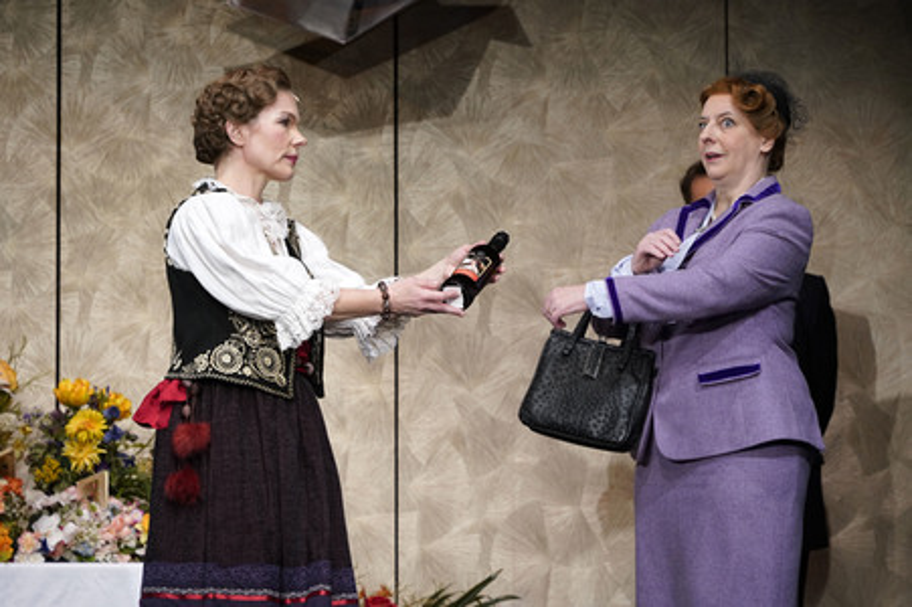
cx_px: 456
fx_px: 4152
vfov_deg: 8.4
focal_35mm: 164
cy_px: 304
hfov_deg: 12.5
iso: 1600
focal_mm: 164
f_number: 5.6
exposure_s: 1/640
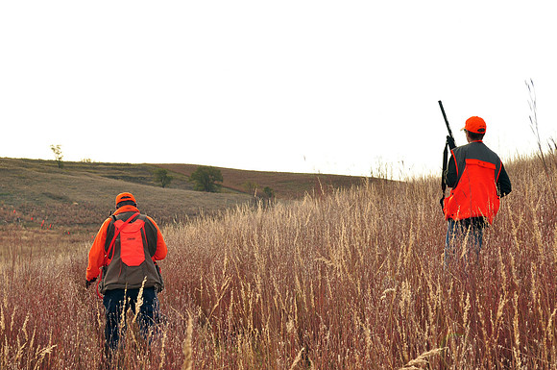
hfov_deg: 24.6
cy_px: 185
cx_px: 278
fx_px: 1275
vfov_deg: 16.5
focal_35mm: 82
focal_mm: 55
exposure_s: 1/350
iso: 400
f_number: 9.5
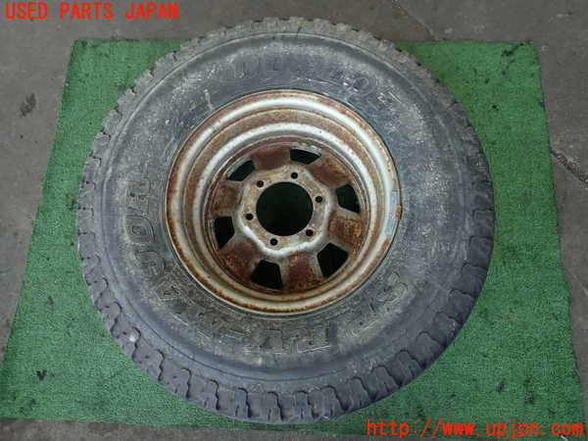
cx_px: 294
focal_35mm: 25
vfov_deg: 54.9
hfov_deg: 69.4
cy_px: 220
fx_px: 425
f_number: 2
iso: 100
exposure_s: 1/100
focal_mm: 4.5
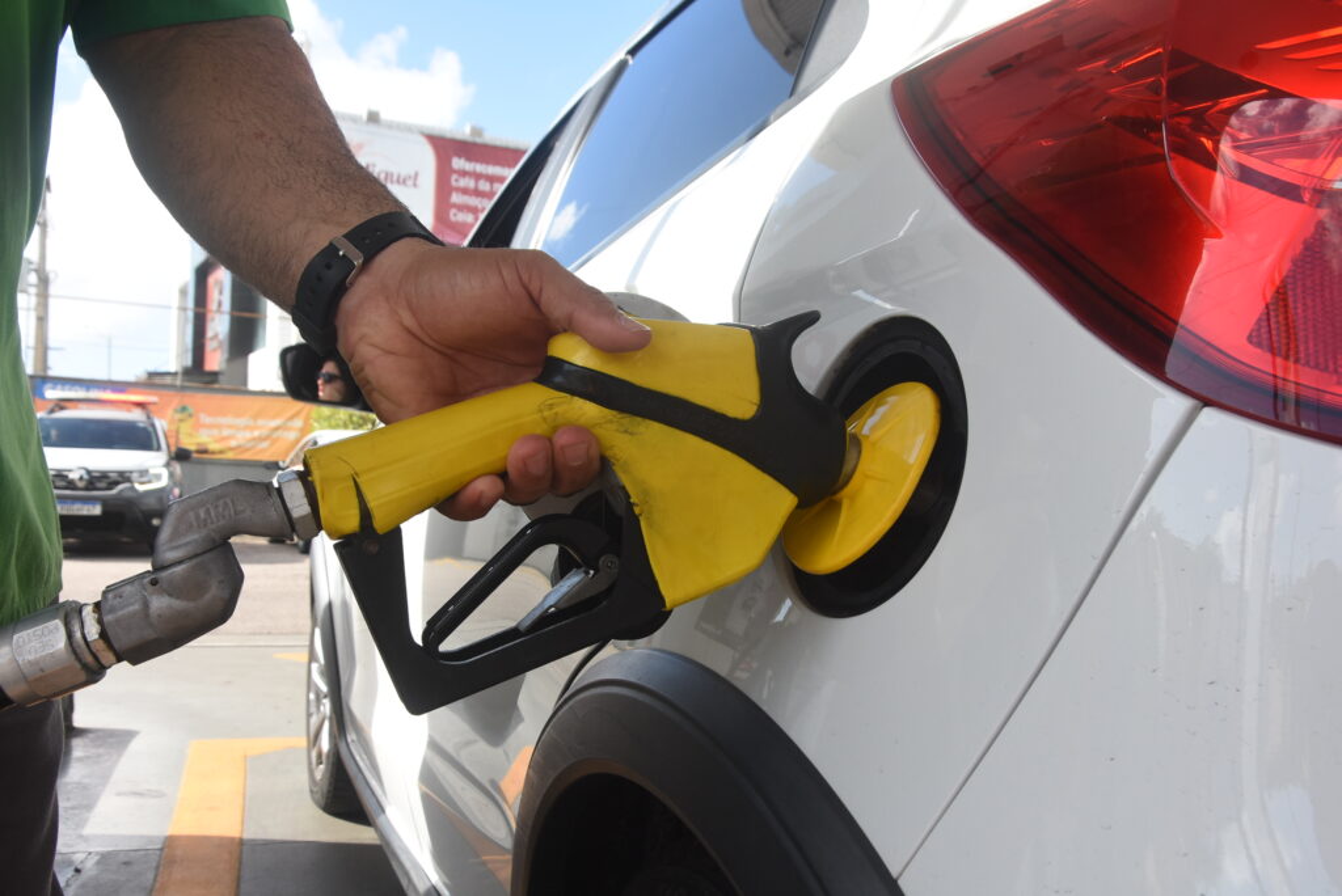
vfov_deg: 40.0
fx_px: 1231
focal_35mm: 33
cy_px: 448
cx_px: 671
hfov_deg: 57.2
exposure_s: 1/250
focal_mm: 22
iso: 400
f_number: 13
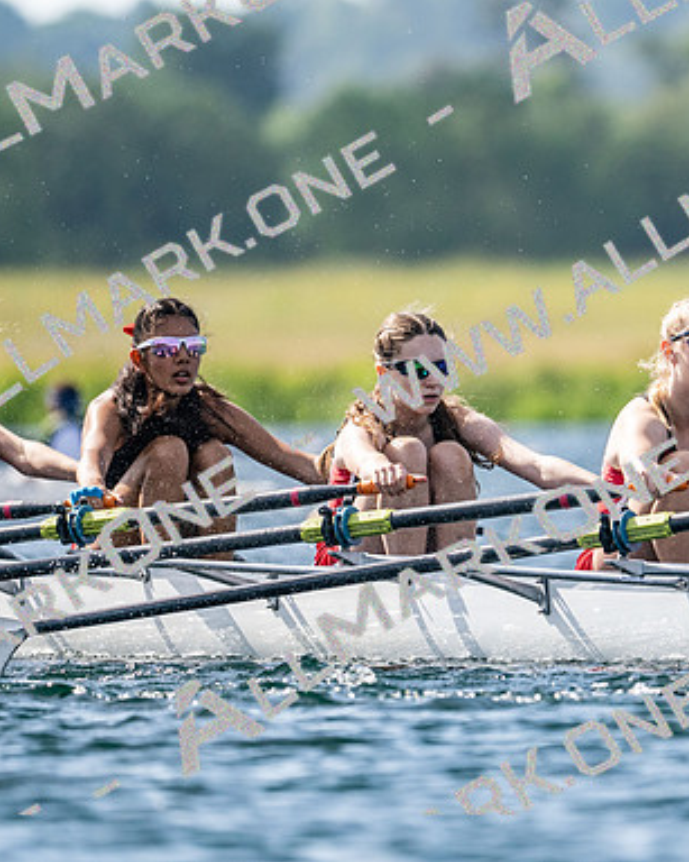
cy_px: 431
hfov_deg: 1.8
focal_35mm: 851
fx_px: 21700
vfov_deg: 2.3
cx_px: 628
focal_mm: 400
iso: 250
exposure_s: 1/2500
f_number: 4.5
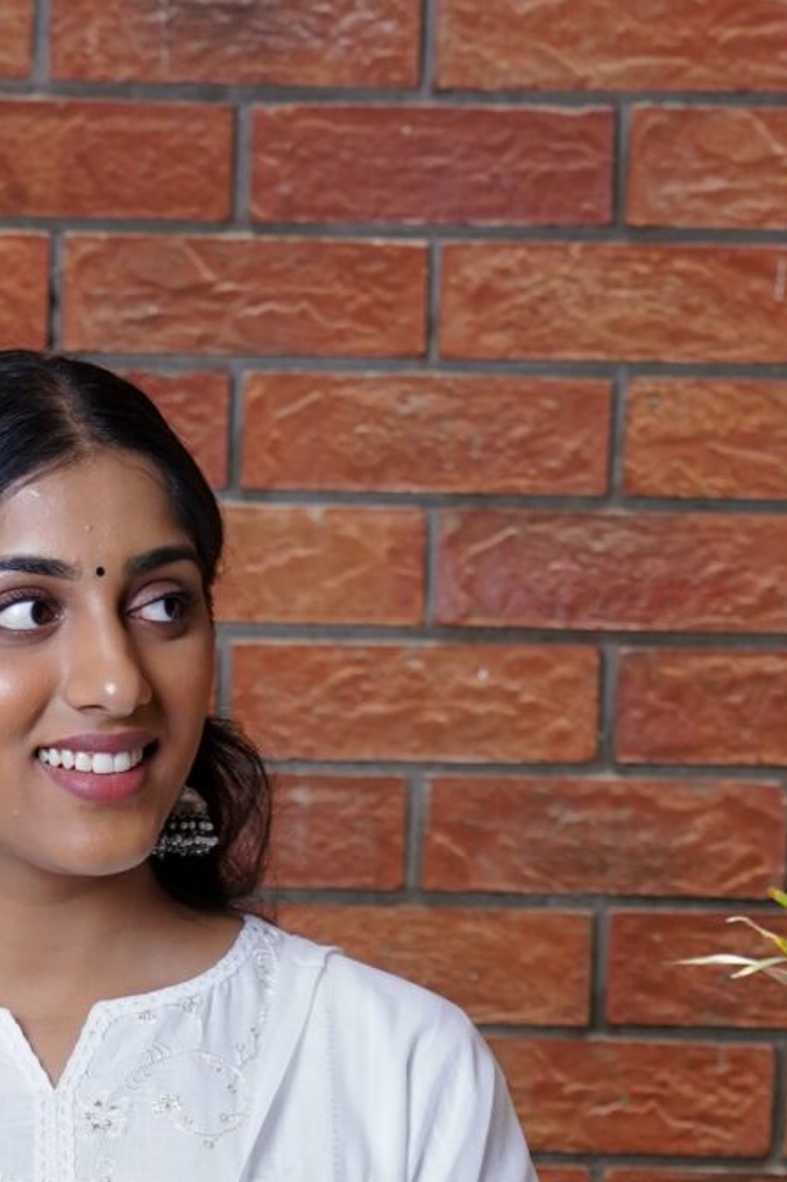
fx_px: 6233
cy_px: 2062
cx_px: 92
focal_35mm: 190
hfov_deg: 7.2
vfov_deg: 10.3
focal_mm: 50
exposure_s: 1/125
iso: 800
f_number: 4
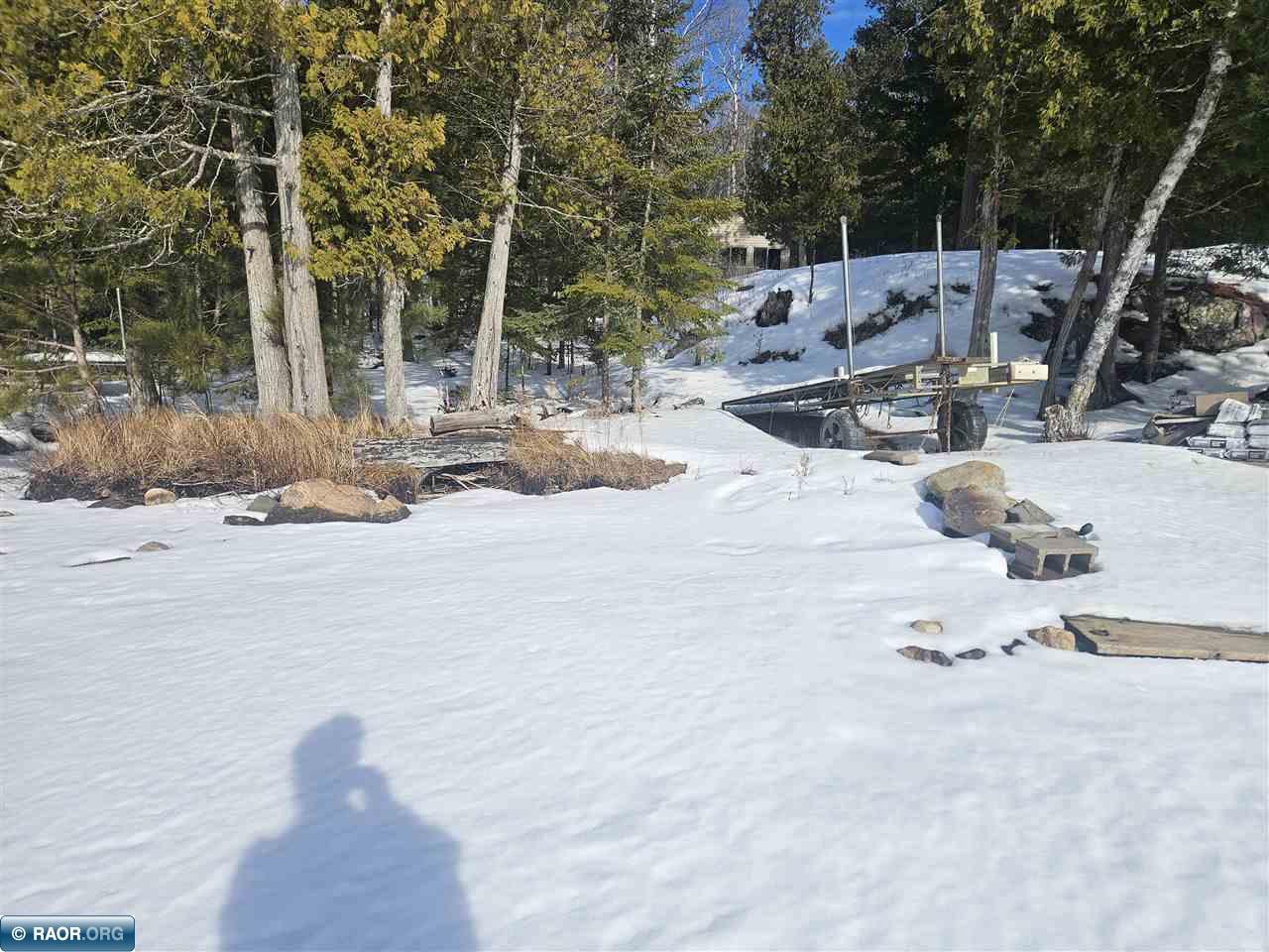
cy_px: 476
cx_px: 634
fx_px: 843
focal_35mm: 23
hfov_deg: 73.9
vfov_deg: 58.9
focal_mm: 5.4
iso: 25
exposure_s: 1/3092
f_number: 1.8
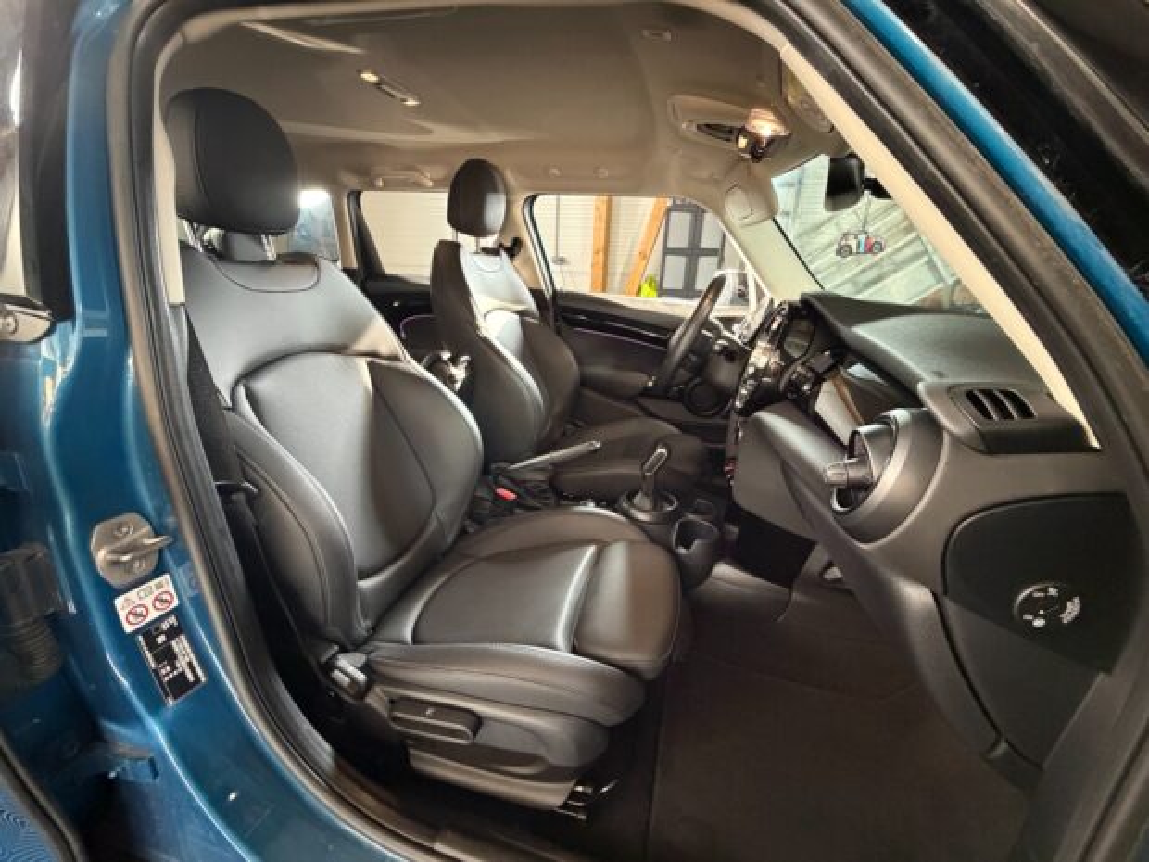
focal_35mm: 14
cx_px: 574
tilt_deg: -18.2
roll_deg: -2.3
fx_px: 465
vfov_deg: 85.7
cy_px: 431
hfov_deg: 102.1
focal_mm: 2.22
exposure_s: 1/50
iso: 800
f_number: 2.2
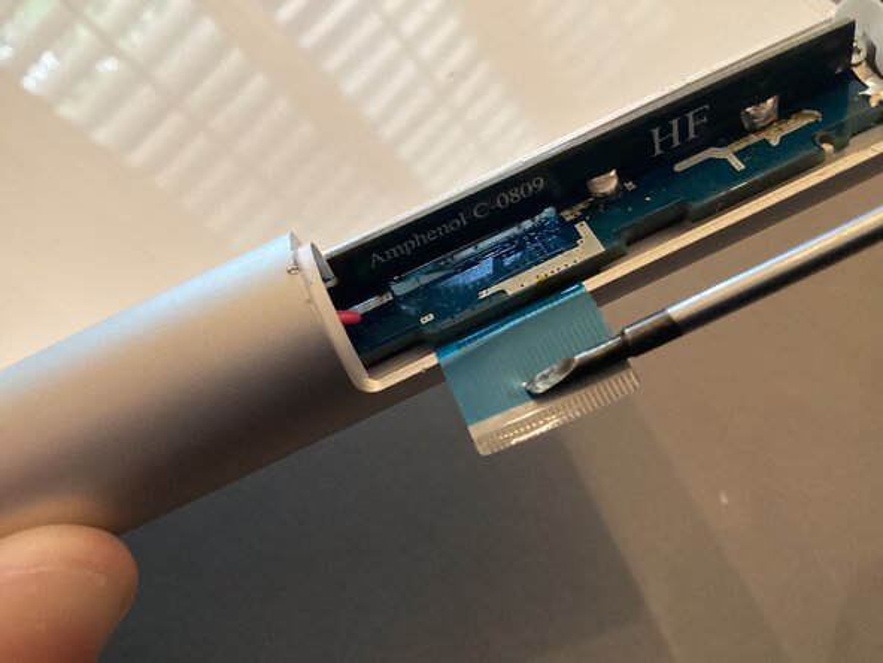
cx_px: 442
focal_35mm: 31
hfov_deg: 58.4
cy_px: 332
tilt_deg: -51.8
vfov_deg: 45.4
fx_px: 791
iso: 400
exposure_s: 1/30
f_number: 2.4
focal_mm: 3.3
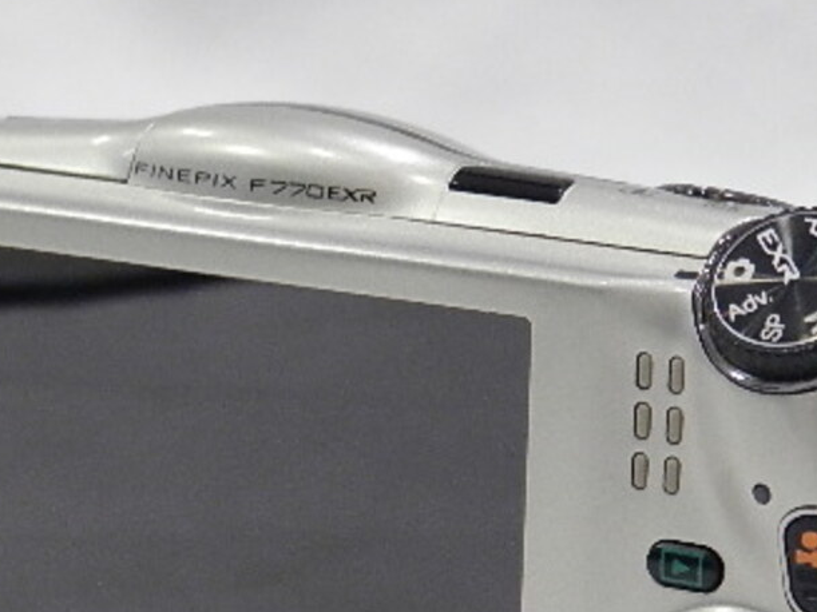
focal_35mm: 165
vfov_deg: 9.0
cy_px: 520
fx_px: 3894
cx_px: 419
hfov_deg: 12.0
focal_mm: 14.9
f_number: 4.4
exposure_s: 1/60
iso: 800
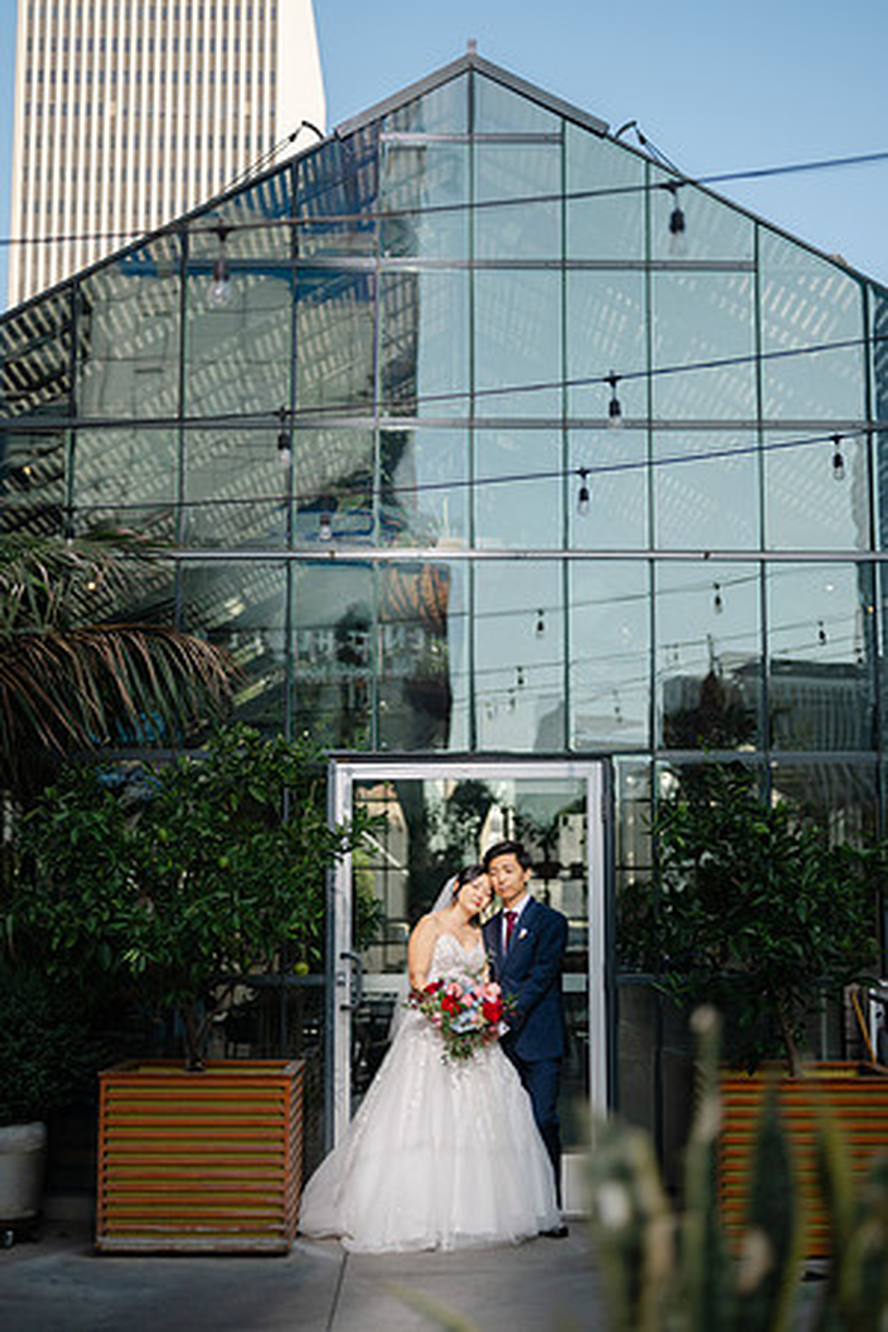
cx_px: 444
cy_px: 666
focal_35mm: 50
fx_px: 1850
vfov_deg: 39.6
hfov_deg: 27.0
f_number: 1.8
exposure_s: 1/2000
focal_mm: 50
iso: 80
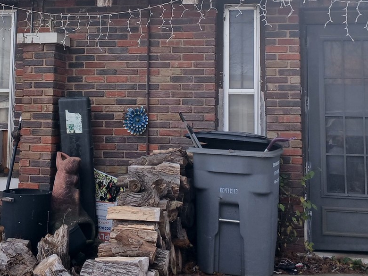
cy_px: 41
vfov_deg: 22.5
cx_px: 142
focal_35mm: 64
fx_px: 680
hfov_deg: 30.2
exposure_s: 1/245
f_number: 1.8
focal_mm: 3.98
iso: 20
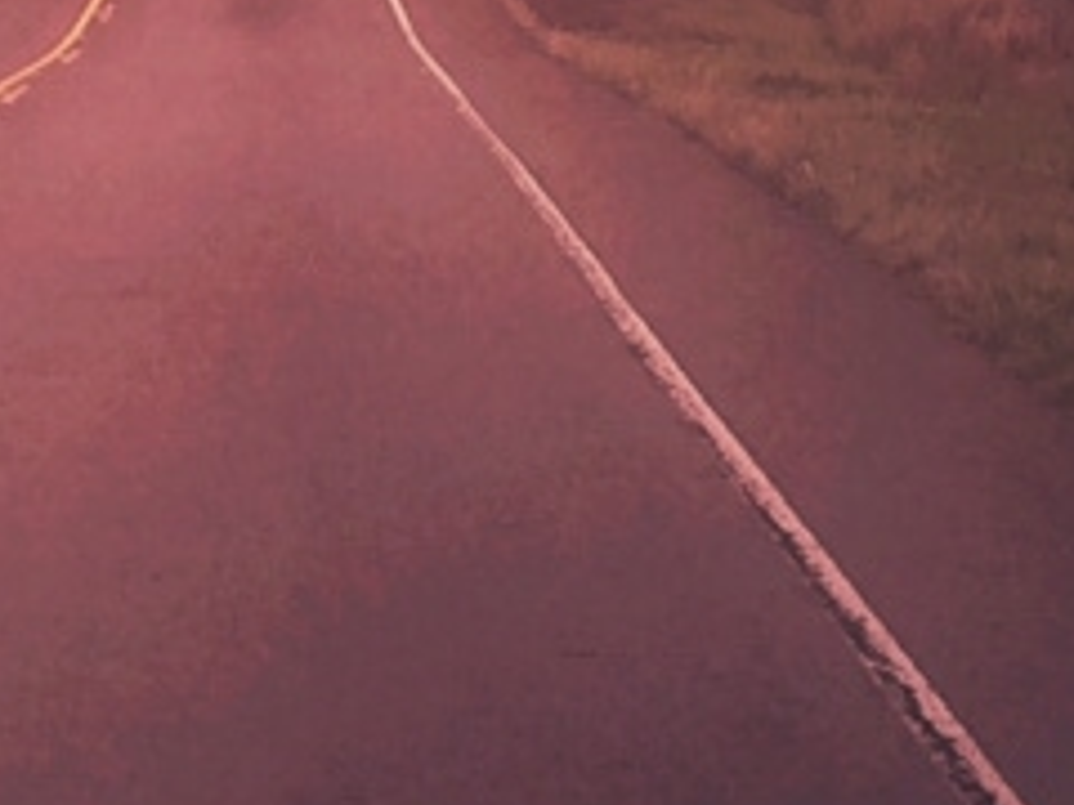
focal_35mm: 204
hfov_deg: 9.3
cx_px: -734
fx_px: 6329
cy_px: -1427
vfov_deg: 6.7
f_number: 2.2
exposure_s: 1/892
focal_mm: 4.12
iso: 32
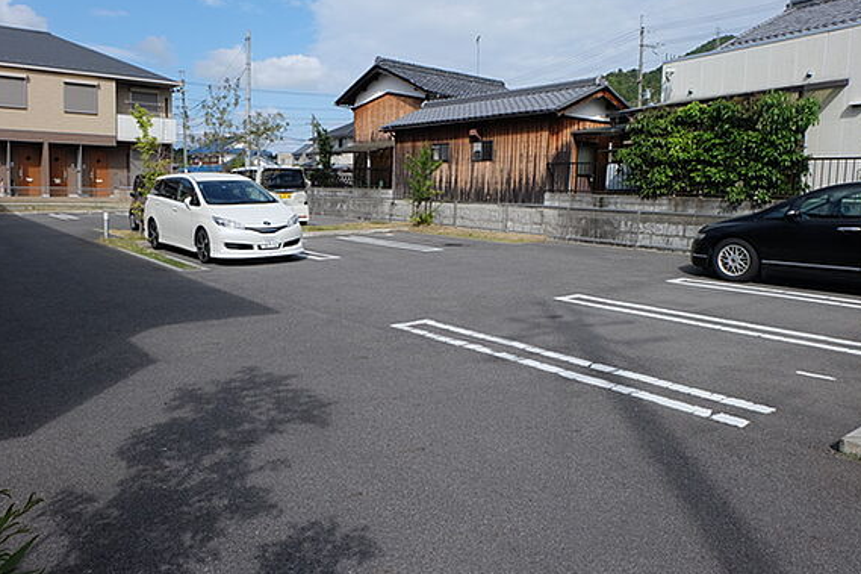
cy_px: 254
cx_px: 396
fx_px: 646
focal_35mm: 27
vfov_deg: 47.8
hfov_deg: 67.3
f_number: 11
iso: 400
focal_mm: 16
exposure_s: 1/420
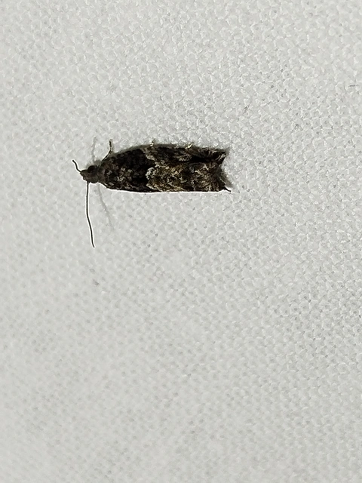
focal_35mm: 108
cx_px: 181
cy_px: 242
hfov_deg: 13.7
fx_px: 1506
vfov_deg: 18.2
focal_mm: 5.31
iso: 100
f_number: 1.7
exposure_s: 1/100
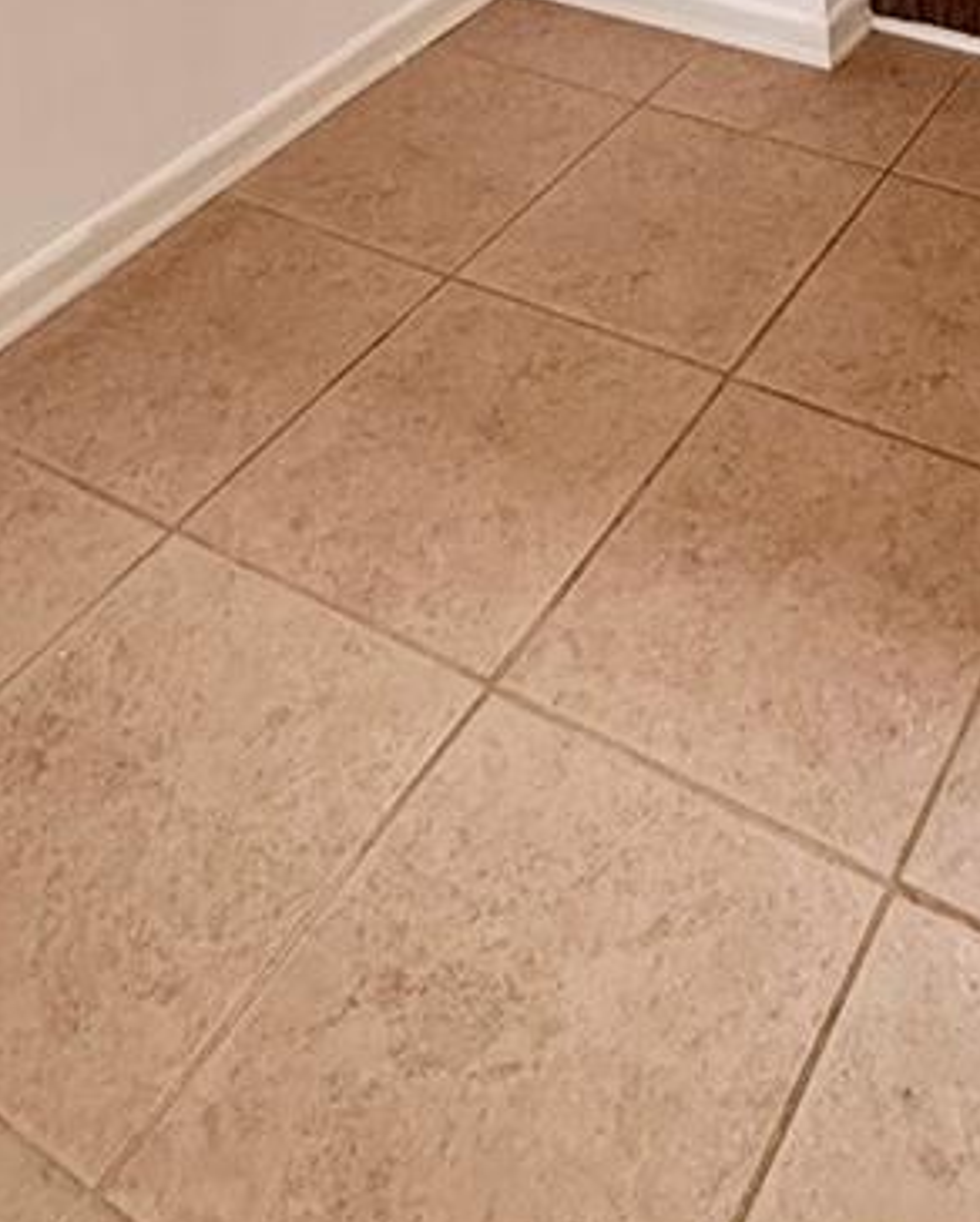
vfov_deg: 26.6
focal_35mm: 45
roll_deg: +1.6
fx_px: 1629
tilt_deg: -3.9
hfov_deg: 31.6
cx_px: 913
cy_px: -692
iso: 160
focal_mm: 2.22
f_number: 2.2
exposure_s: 1/60
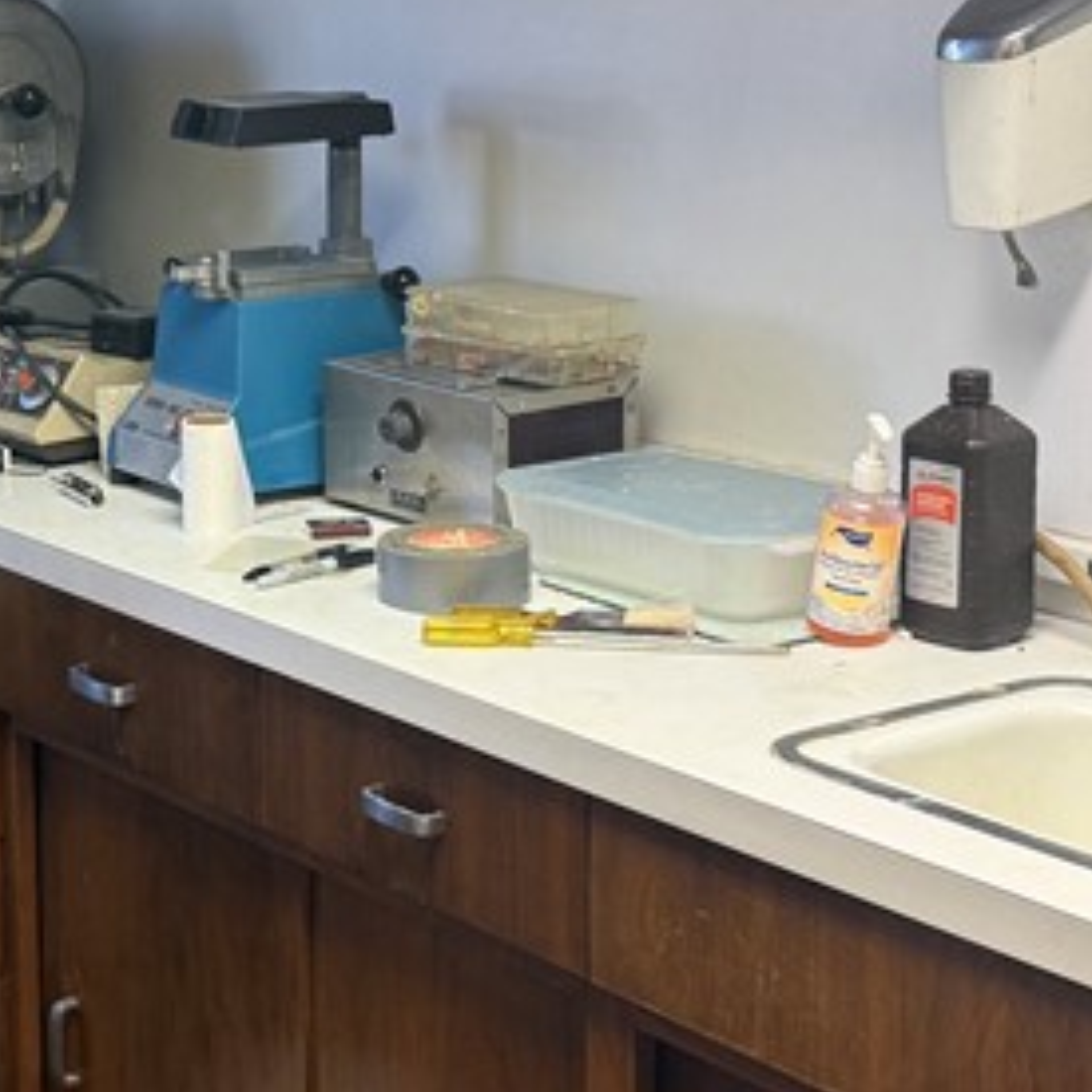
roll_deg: +1.7
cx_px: 147
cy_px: 334
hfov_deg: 21.5
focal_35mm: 79
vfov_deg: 21.8
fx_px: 2820
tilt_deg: -8.8
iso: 160
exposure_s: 1/60
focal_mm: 6.76
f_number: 1.78
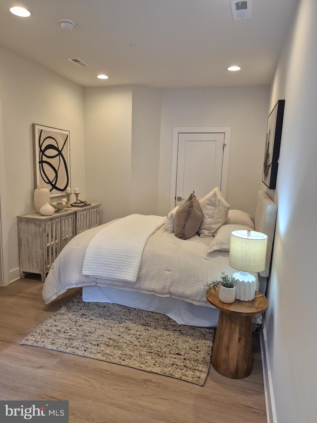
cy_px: 212
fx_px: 281
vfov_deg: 73.9
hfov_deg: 58.9
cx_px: 158
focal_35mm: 23
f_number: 1.8
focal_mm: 5.4
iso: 160
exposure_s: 1/120
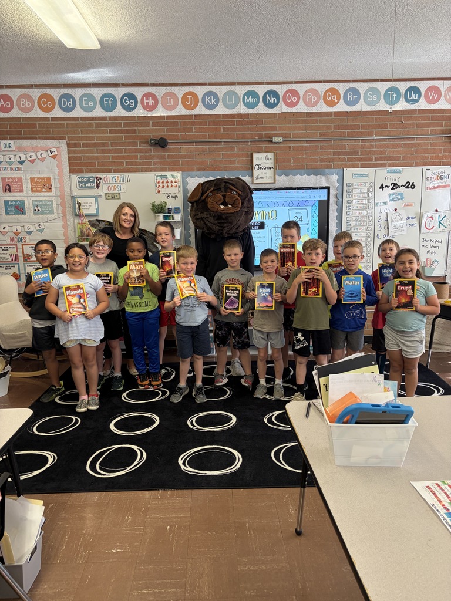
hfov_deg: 53.1
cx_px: 226
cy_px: 300
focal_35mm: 26
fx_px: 452
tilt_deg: -13.1
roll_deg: -0.1
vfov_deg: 67.3
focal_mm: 5.96
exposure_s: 1/60
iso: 100
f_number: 1.6
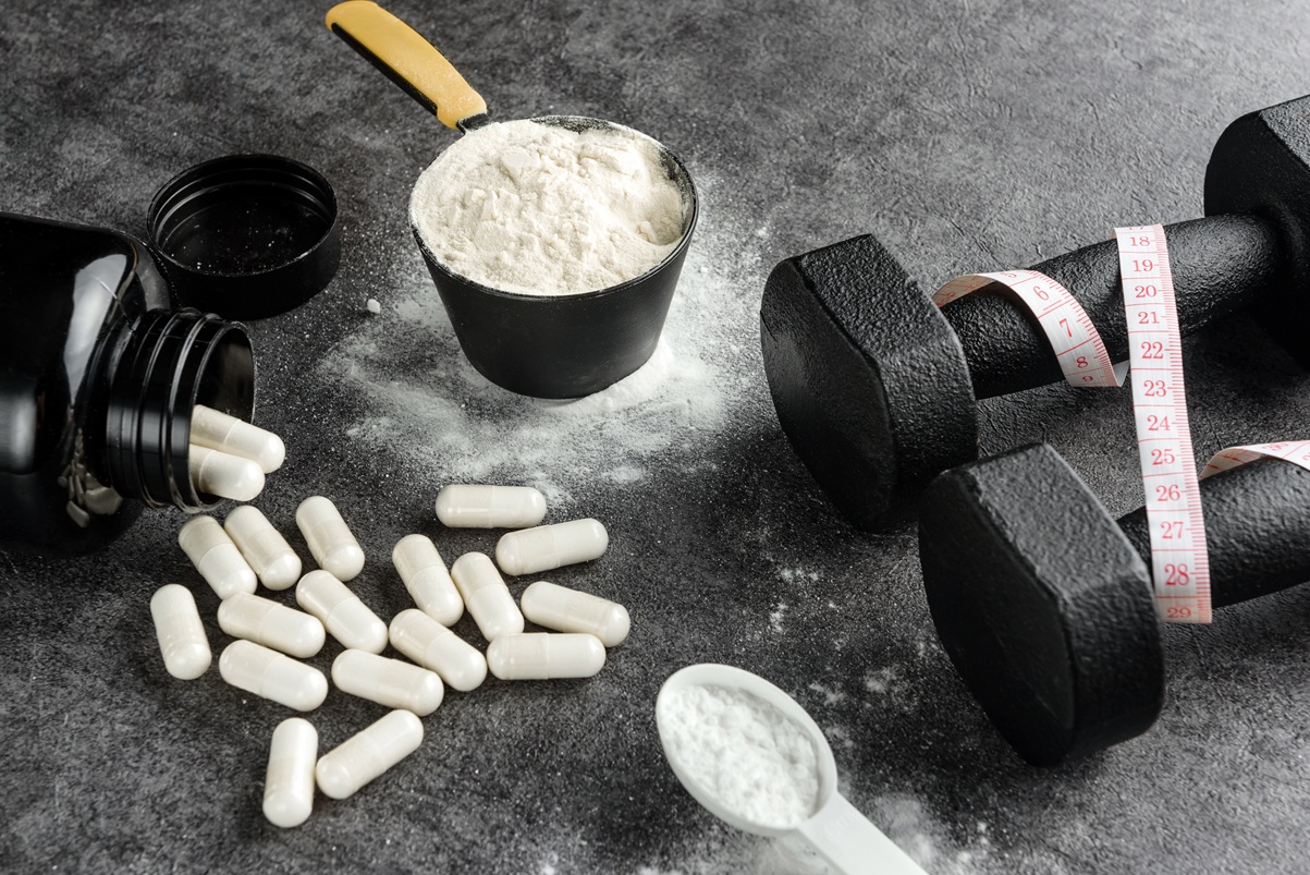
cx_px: 655
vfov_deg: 19.5
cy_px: 438
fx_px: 2548
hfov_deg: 28.8
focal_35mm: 70
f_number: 10
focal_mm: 70
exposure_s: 1/160
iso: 250
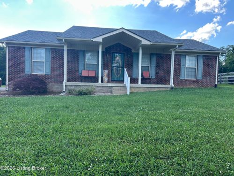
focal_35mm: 26
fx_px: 176
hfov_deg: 67.3
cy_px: 88
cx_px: 117
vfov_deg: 53.1
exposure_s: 1/814
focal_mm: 5.7
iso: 50
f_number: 1.5
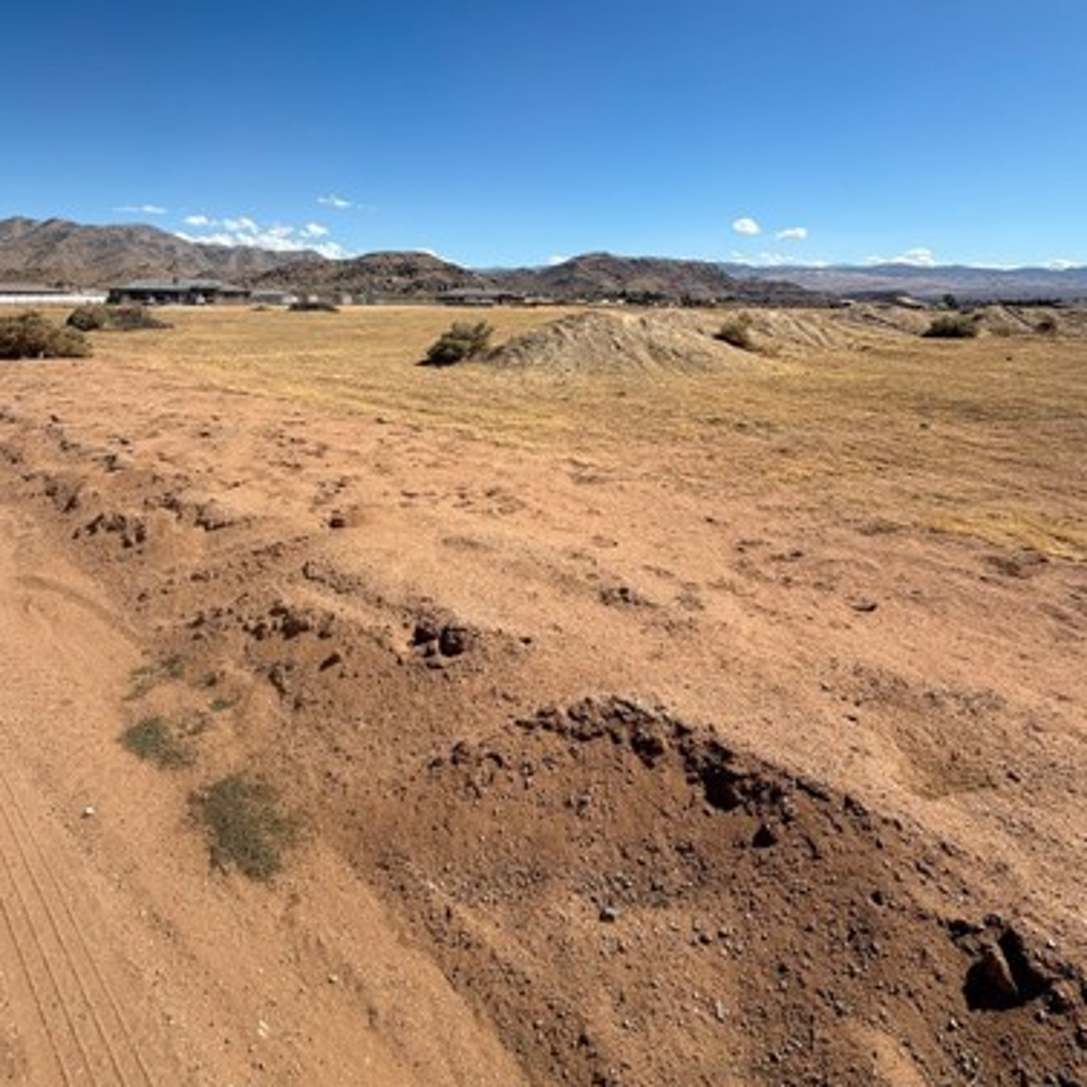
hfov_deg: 71.6
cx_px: 450
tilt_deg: +4.7
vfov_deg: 66.8
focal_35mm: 21
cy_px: 251
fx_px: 746
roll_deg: -0.2
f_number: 2.2
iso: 20
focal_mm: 2.22
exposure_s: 1/1211
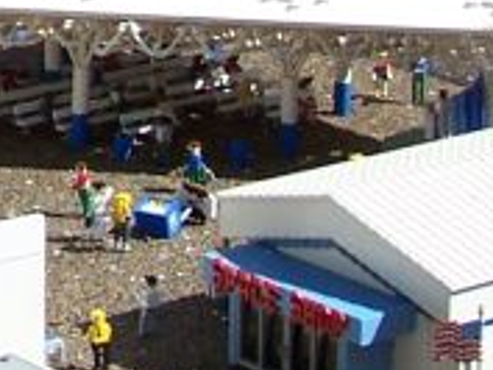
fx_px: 3292
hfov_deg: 8.3
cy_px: -306
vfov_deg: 6.3
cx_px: -384
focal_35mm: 231
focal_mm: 6.7
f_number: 4
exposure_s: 1/750
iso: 80
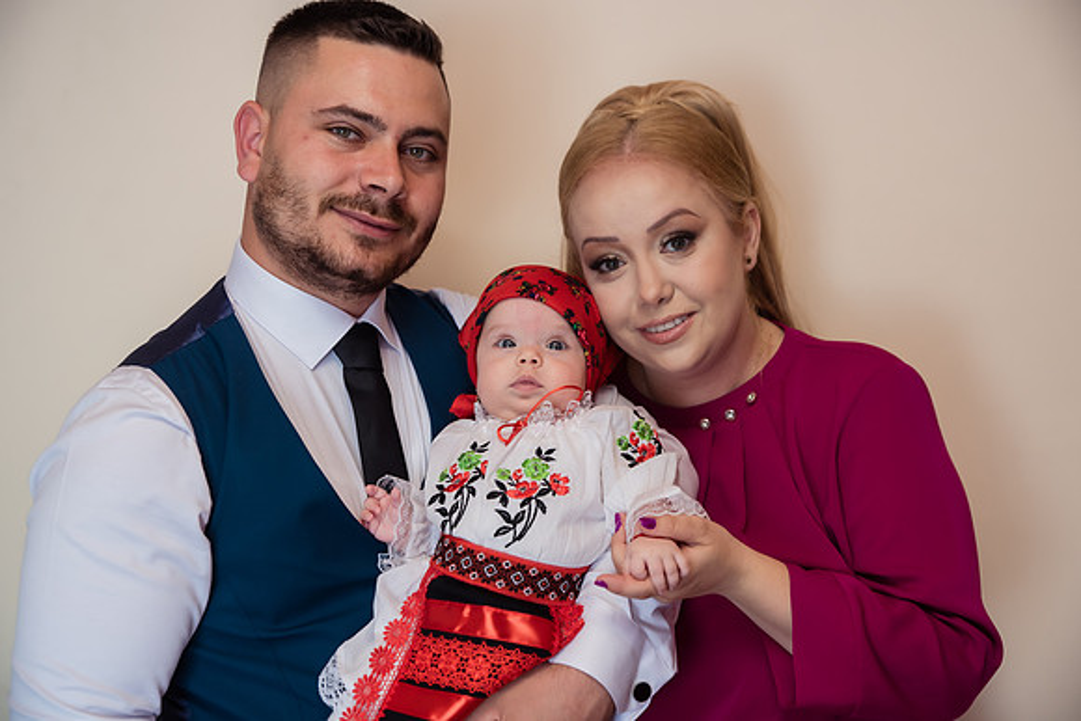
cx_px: 540
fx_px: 1502
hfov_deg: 39.6
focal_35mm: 50
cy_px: 360
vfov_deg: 27.0
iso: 400
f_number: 3.2
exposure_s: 1/200
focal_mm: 50
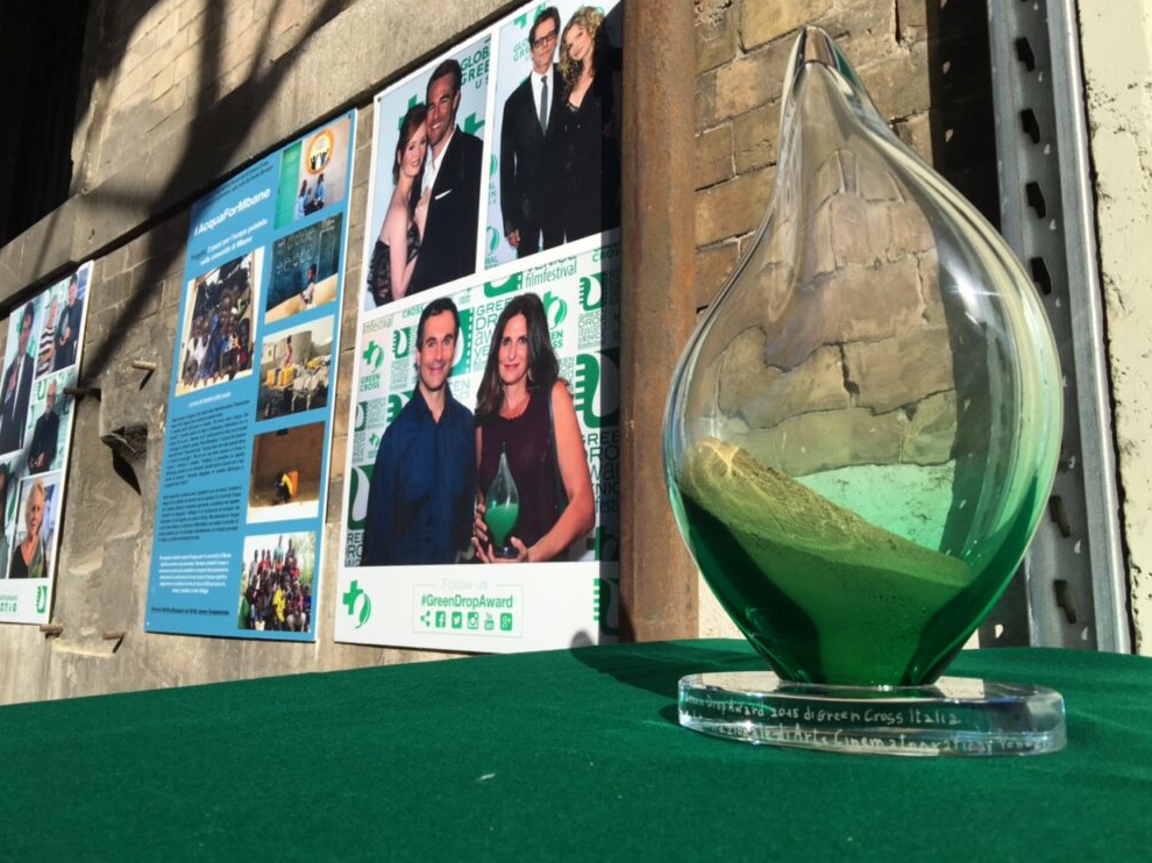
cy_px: 421
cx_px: 591
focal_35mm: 30
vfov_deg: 46.8
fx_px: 998
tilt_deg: +11.4
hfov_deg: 60.0
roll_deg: -1.8
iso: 25
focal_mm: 4.15
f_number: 2.2
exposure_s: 1/1479
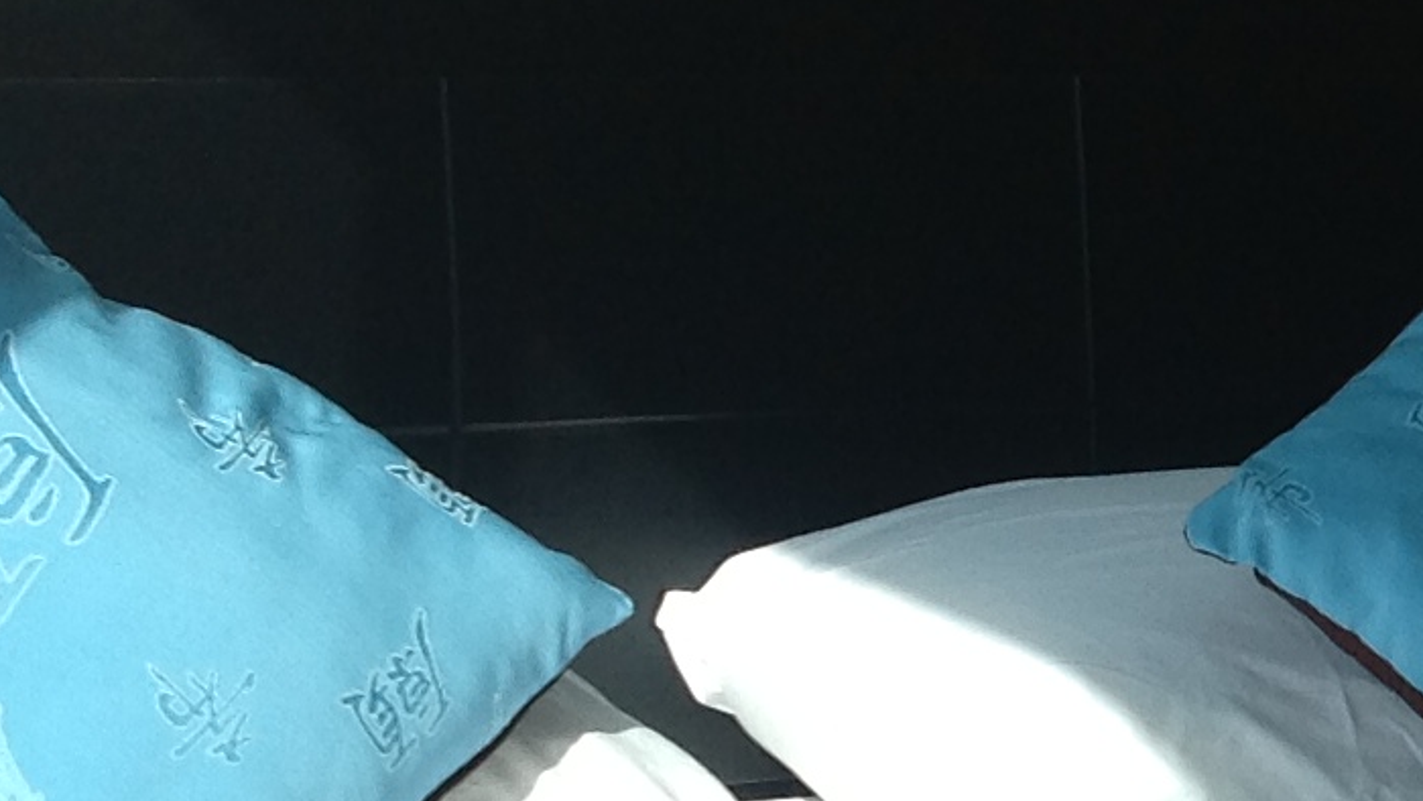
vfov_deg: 8.6
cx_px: 1976
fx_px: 5321
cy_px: 313
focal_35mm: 141
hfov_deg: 14.4
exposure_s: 1/1043
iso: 50
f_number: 2.4
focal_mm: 4.28
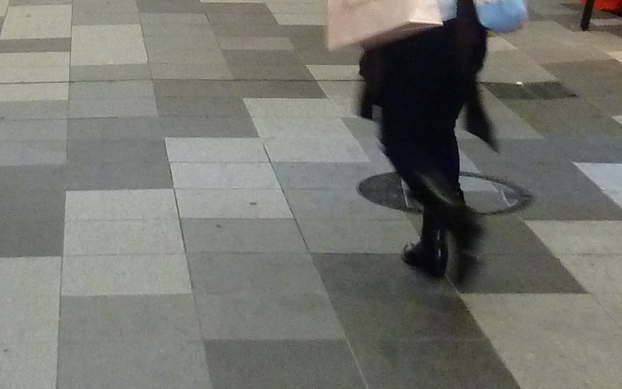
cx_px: 125
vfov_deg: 11.8
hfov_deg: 20.8
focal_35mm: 99
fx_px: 1678
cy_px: -384
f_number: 3.3
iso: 320
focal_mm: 4.1
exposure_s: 1/30
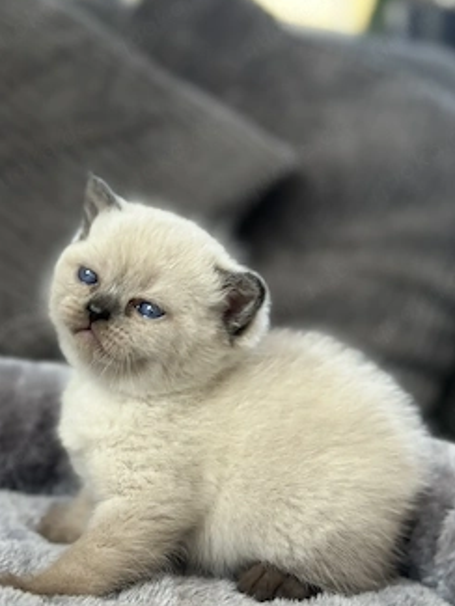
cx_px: 233
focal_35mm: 59
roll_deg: -4.3
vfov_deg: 32.7
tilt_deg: -3.1
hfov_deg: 24.8
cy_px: 330
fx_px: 1033
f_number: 1.78
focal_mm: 6.86
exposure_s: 1/121
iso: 80
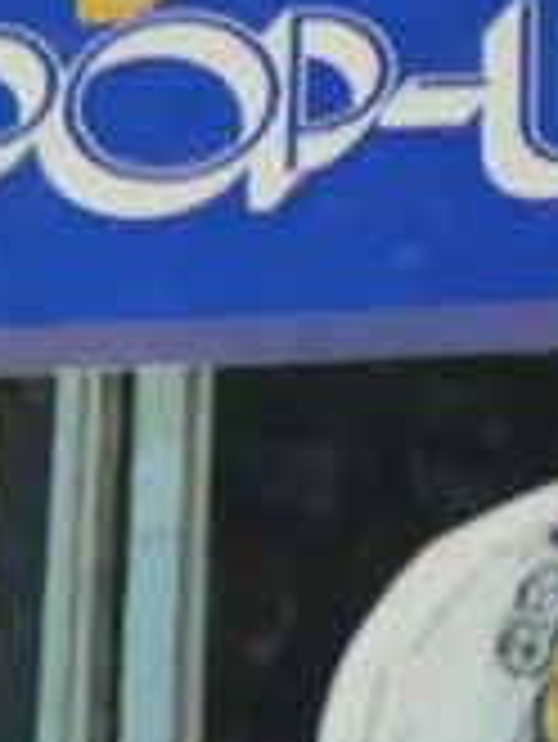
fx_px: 5581
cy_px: 845
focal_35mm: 260
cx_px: 767
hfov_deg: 5.7
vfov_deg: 7.6
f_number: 4.6
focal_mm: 21
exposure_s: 1/80
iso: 200
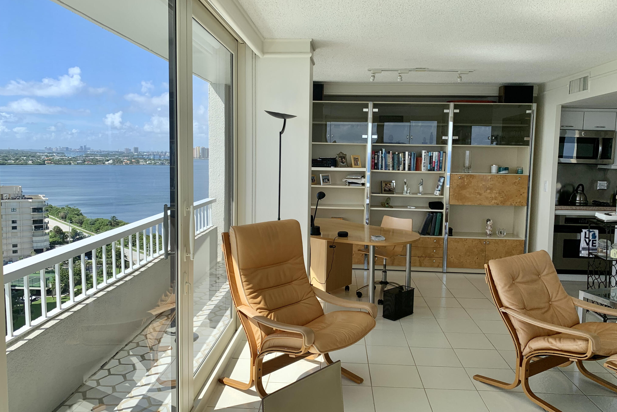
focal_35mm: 28
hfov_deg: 65.5
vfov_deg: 46.4
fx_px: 480
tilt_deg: -6.0
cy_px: 200
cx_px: 317
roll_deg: -0.8
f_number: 1.8
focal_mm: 4.25
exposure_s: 1/543
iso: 25
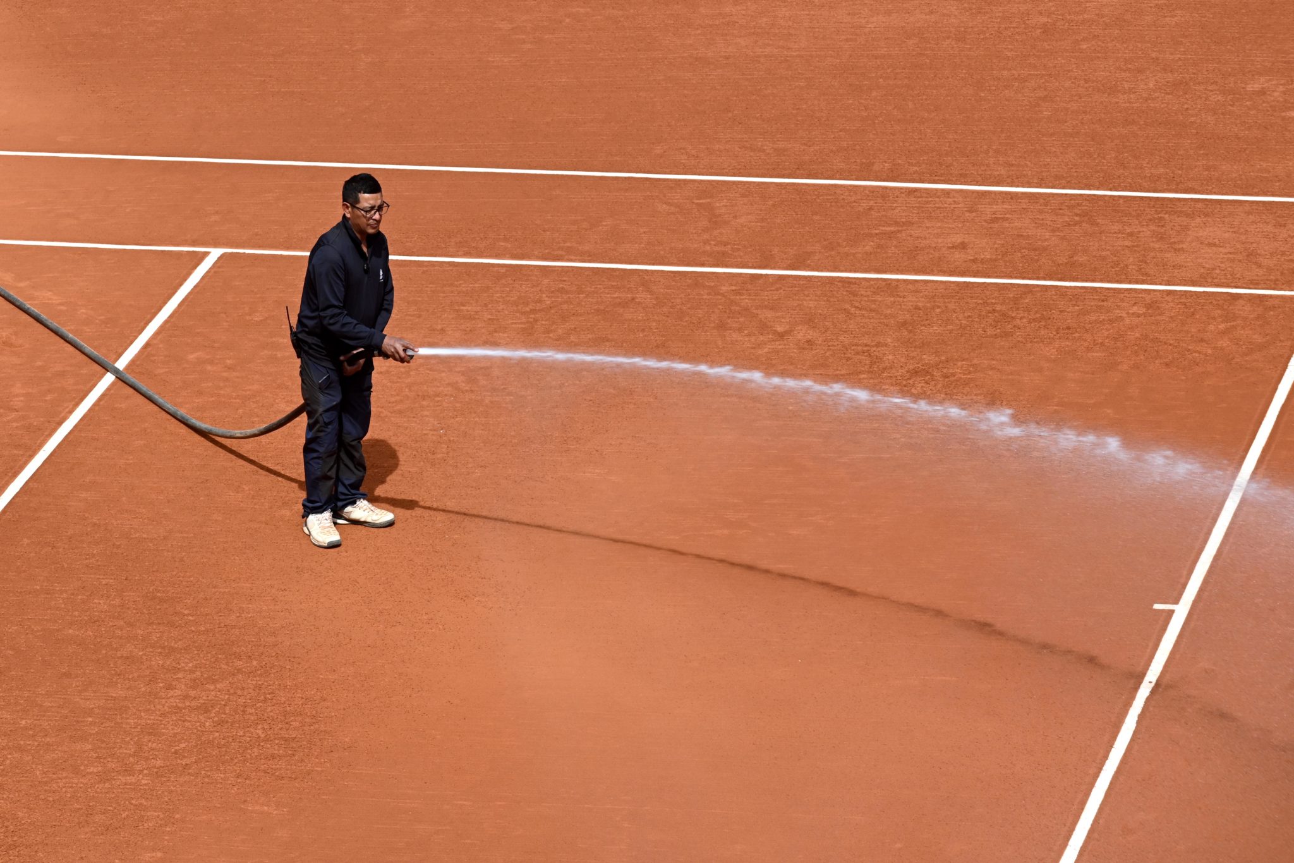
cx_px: 647
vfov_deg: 8.9
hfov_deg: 13.3
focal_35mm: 155
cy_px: 432
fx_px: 5571
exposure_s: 1/640
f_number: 6.3
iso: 200
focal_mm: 155
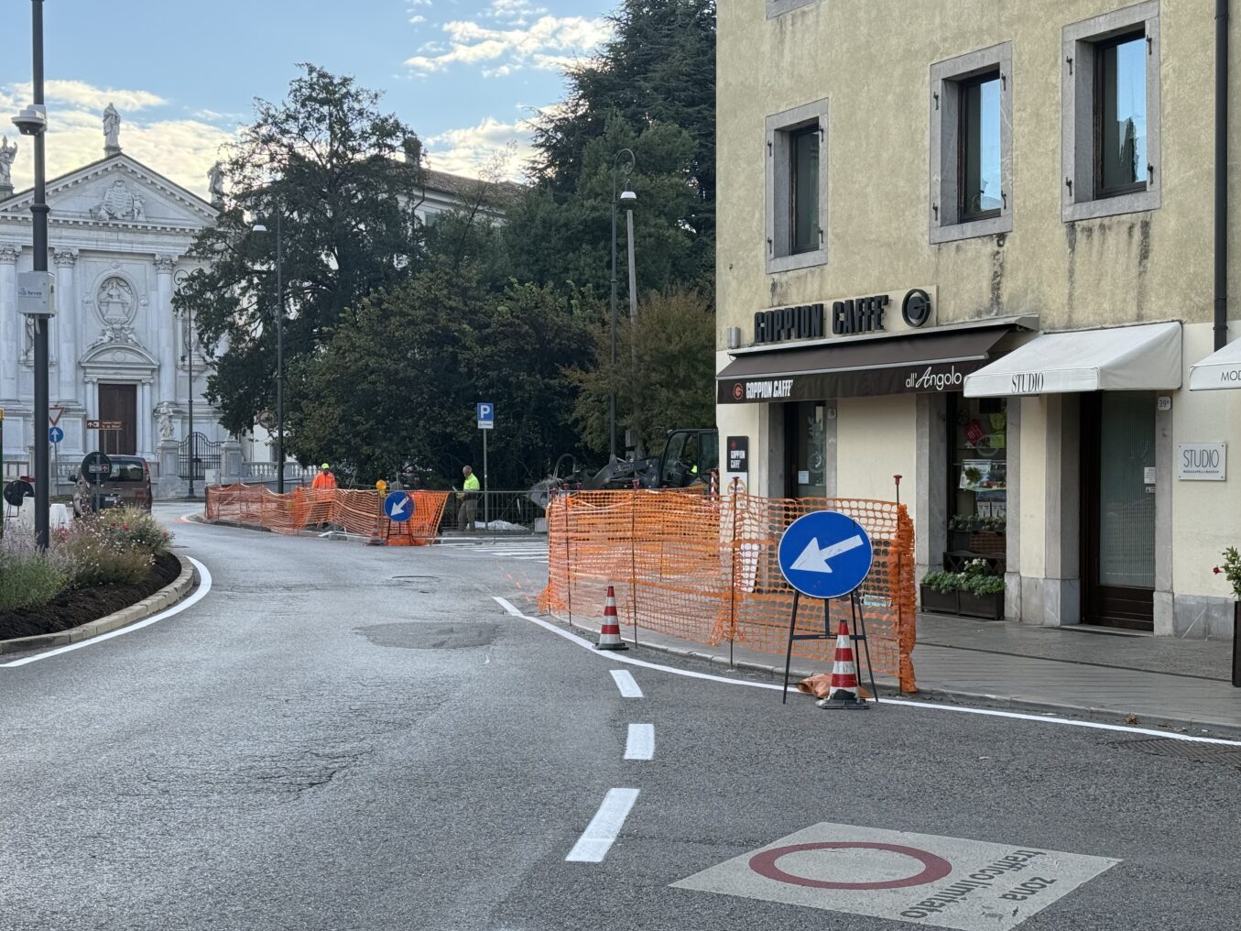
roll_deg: -0.2
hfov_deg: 37.5
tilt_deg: -0.7
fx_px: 1828
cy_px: 489
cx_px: 586
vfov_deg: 28.6
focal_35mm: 51
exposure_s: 1/865
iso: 80
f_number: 1.78
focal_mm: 6.76
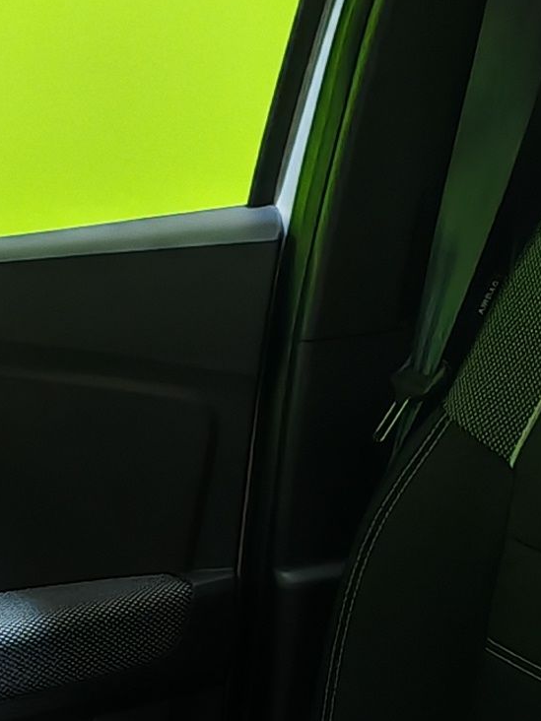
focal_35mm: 151
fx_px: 3147
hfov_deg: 9.8
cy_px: 967
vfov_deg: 12.6
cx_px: 309
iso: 80
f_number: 2
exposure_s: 1/50
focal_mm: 6.83
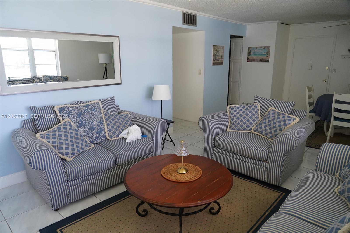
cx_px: 175
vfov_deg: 53.1
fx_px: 233
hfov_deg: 73.8
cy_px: 116
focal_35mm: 24
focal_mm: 24
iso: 2500
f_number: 4
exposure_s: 1/160
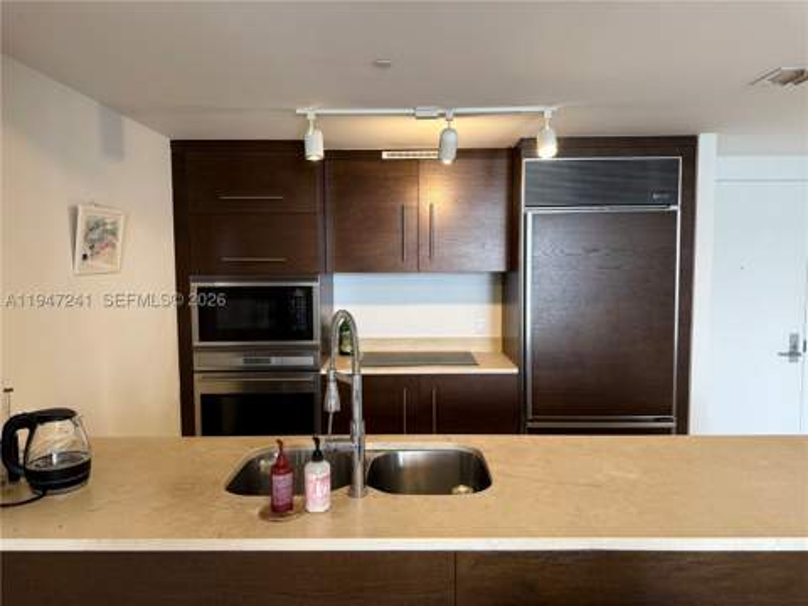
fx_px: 560
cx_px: 404
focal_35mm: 24
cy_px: 303
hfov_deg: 71.6
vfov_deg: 56.8
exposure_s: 1/120
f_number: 1.78
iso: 200
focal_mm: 6.76
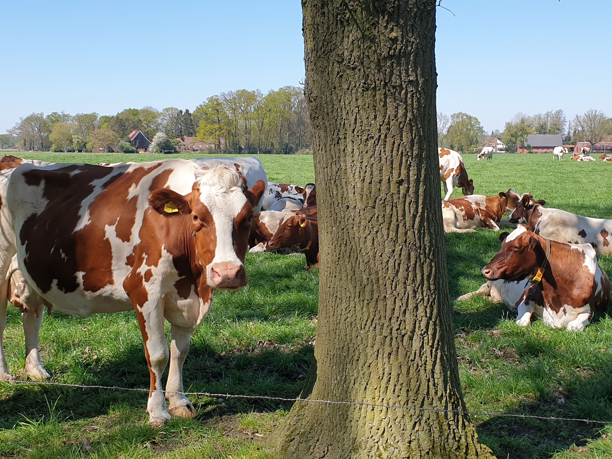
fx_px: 460
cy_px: 230
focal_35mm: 26
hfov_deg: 67.3
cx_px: 306
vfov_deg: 53.1
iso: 50
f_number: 2.4
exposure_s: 1/955
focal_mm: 4.3
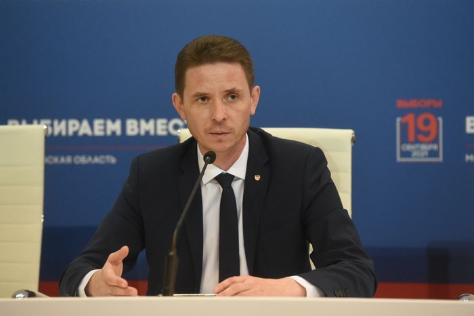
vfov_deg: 7.6
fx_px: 2369
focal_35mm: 180
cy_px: 158
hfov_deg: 11.4
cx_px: 237
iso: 12800
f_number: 4
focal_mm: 180
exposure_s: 1/640
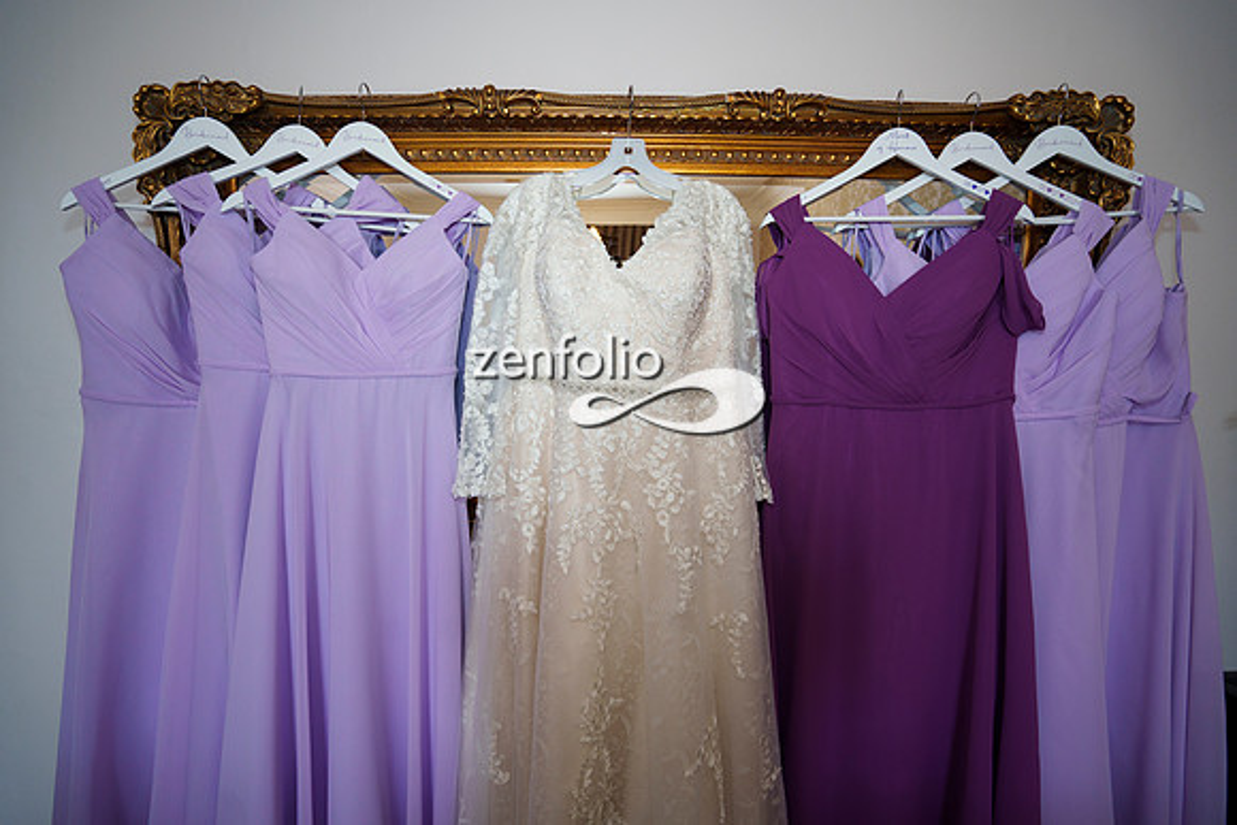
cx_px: 618
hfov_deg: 96.7
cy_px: 412
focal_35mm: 16
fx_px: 550
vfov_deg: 73.8
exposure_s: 1/80
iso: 800
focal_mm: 16
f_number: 4
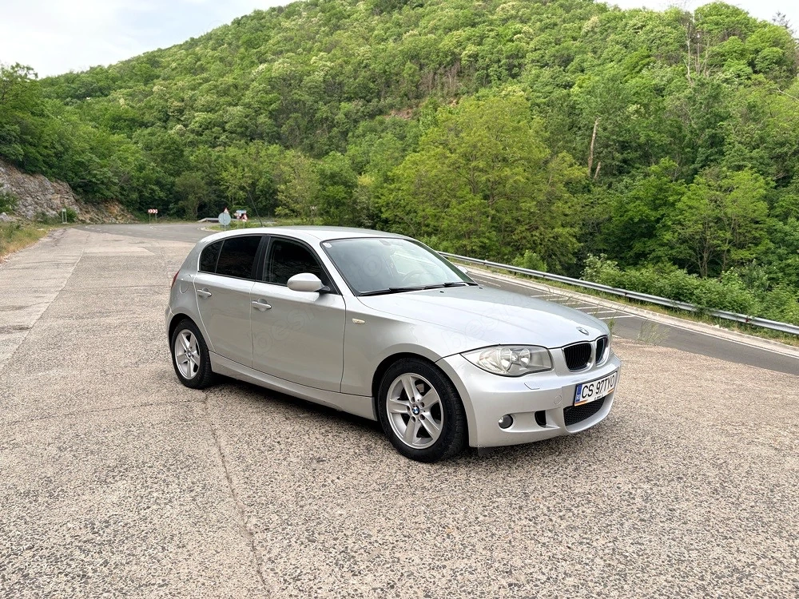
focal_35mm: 26
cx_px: 400
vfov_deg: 53.1
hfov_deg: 67.3
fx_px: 600
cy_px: 300
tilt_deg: -4.9
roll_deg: +1.1
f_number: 1.6
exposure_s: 1/591
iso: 50
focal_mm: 5.96
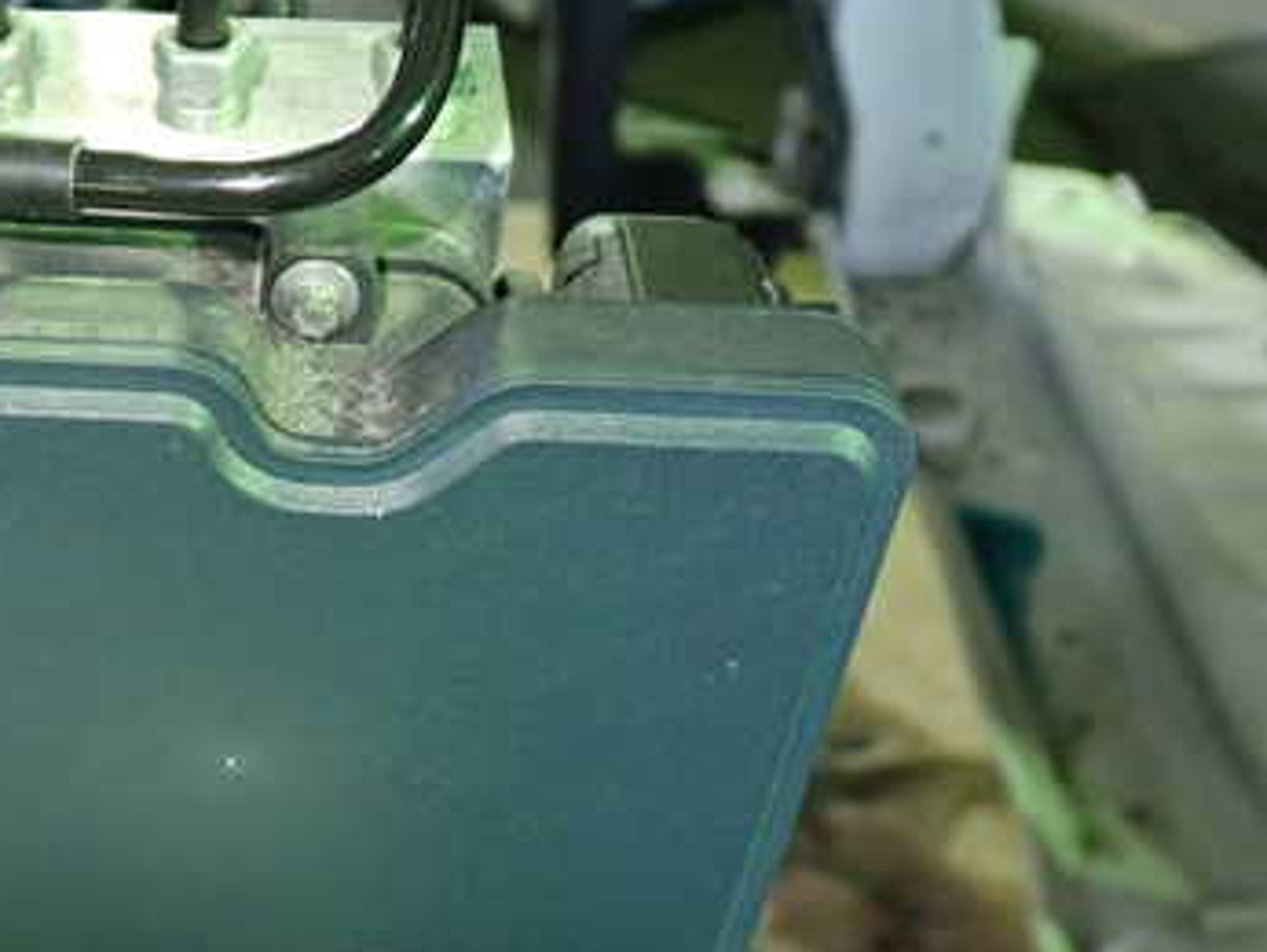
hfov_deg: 35.3
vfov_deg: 27.9
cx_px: 201
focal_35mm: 52
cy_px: 611
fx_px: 1905
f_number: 2.3
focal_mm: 5.4
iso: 500
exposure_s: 1/30
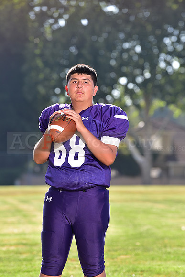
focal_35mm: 200
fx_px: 1541
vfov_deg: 10.3
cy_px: 138
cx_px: 92
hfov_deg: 6.9
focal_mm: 200
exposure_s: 1/250
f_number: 5
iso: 100
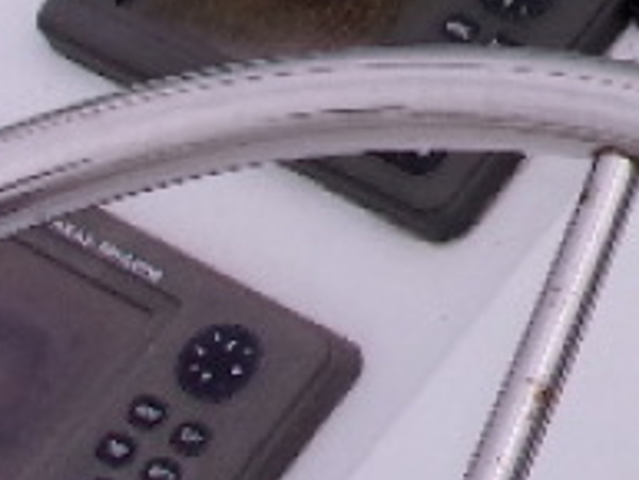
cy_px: -139
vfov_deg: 12.8
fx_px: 2069
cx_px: 1275
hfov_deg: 14.6
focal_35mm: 112
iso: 200
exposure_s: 1/320
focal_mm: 4.9
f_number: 10.4
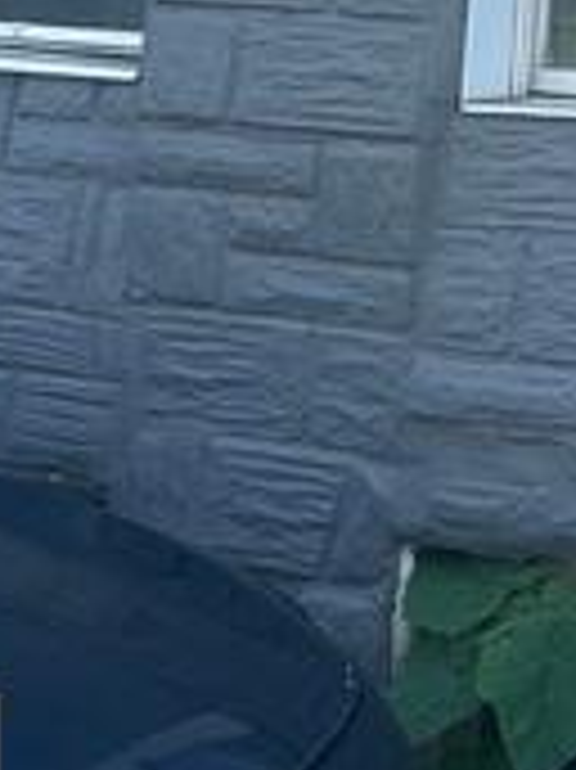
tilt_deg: +17.9
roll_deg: -2.8
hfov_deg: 12.3
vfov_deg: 13.8
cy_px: -851
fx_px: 2599
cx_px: 734
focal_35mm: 117
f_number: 1.5
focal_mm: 5.7
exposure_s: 1/1252
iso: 50
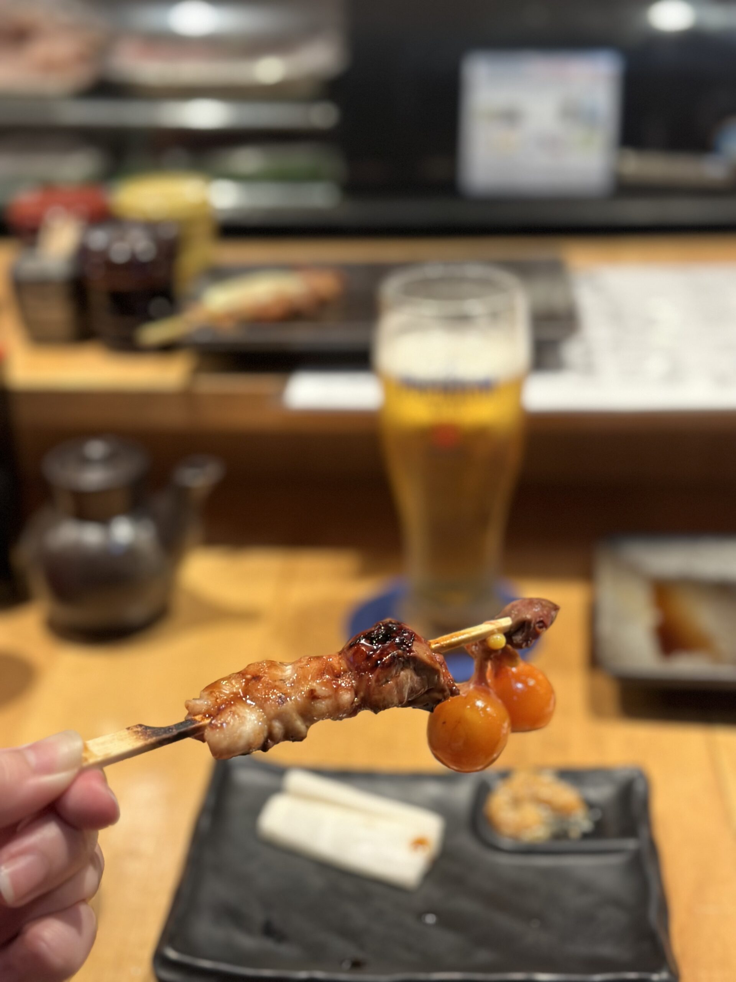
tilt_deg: -24.9
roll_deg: +1.1
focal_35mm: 48
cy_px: 491
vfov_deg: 39.7
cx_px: 368
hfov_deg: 30.3
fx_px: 1361
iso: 250
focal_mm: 6.86
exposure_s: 1/50
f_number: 1.78
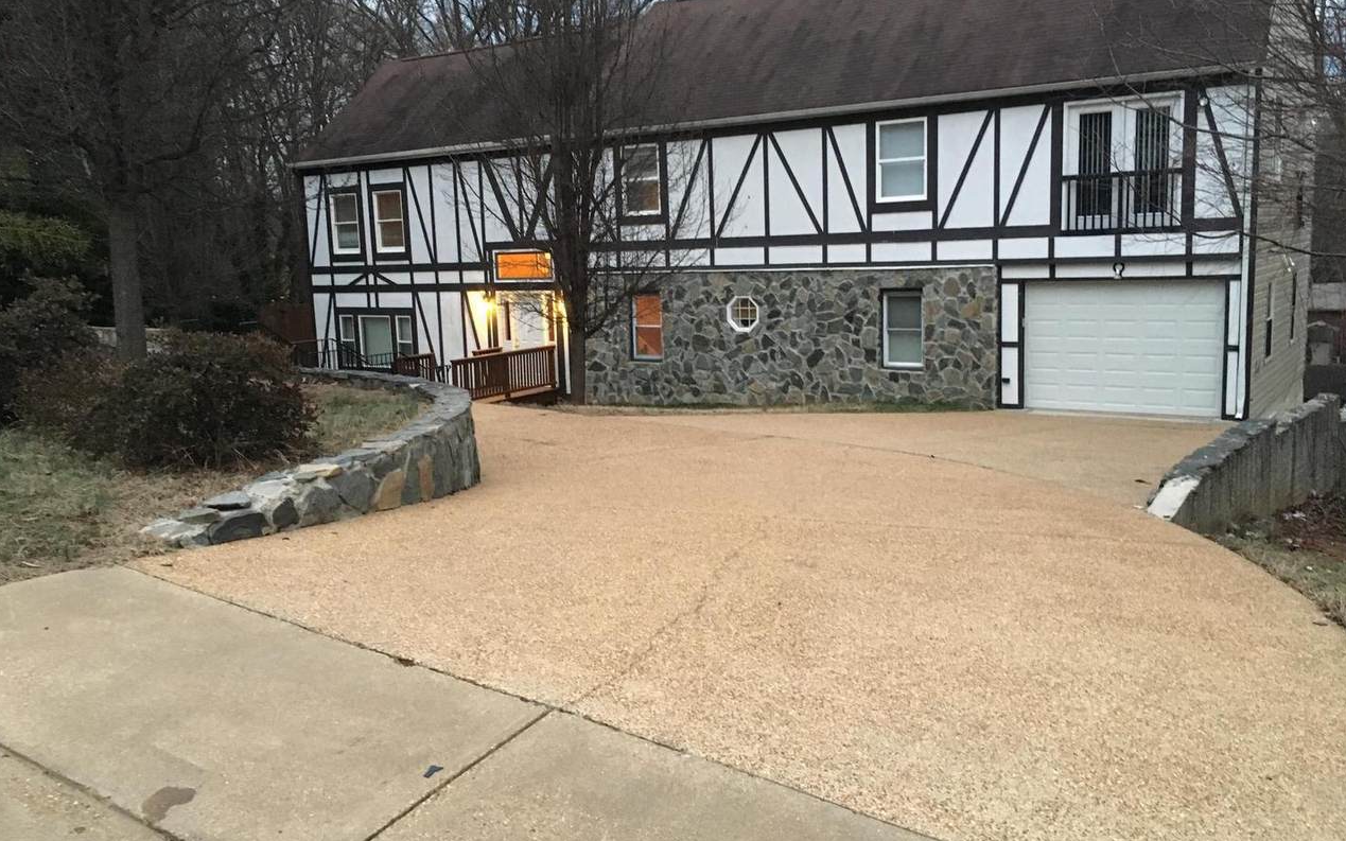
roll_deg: +1.3
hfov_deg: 61.2
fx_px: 1137
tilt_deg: -5.5
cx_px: 672
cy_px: 404
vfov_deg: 40.6
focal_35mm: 31
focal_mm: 4.15
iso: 200
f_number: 2.2
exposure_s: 1/15
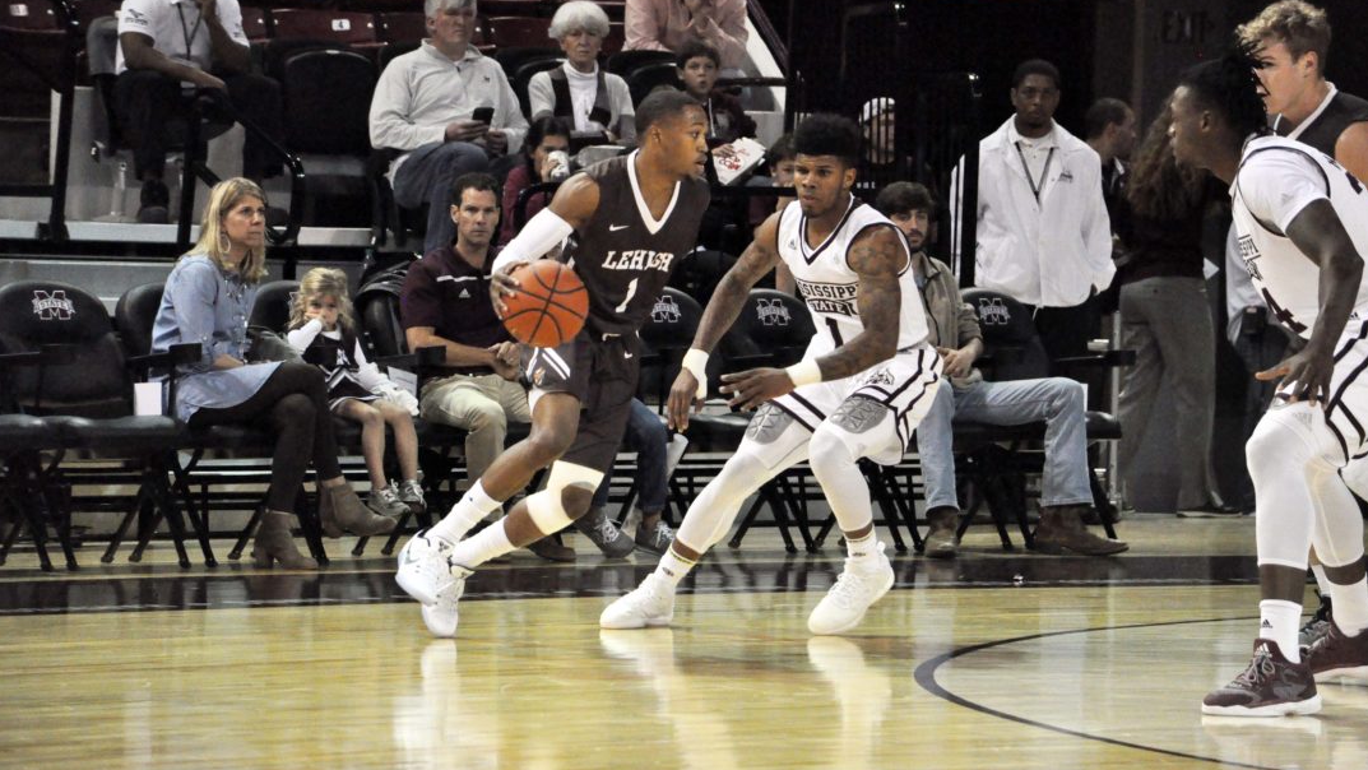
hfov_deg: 10.5
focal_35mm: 205
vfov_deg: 5.9
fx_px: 7437
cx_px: 686
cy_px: 340
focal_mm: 130
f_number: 4.8
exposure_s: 1/640
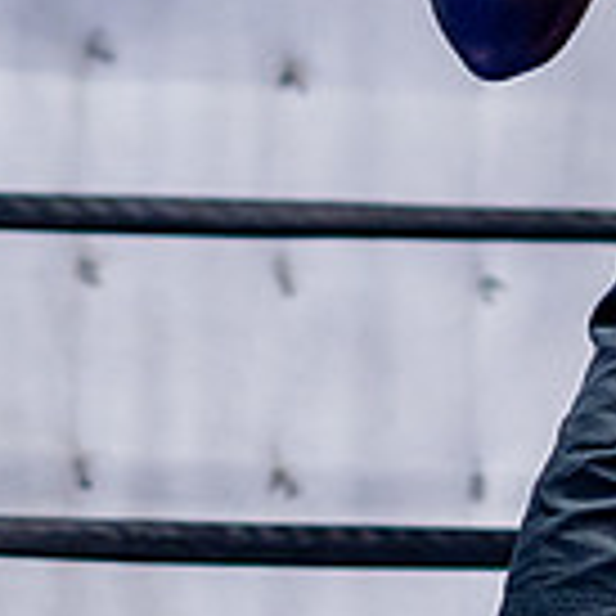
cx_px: 198
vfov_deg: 6.4
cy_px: -232
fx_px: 5416
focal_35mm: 269
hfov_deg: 6.5
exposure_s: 1/500
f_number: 1.8
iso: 1600
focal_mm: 50
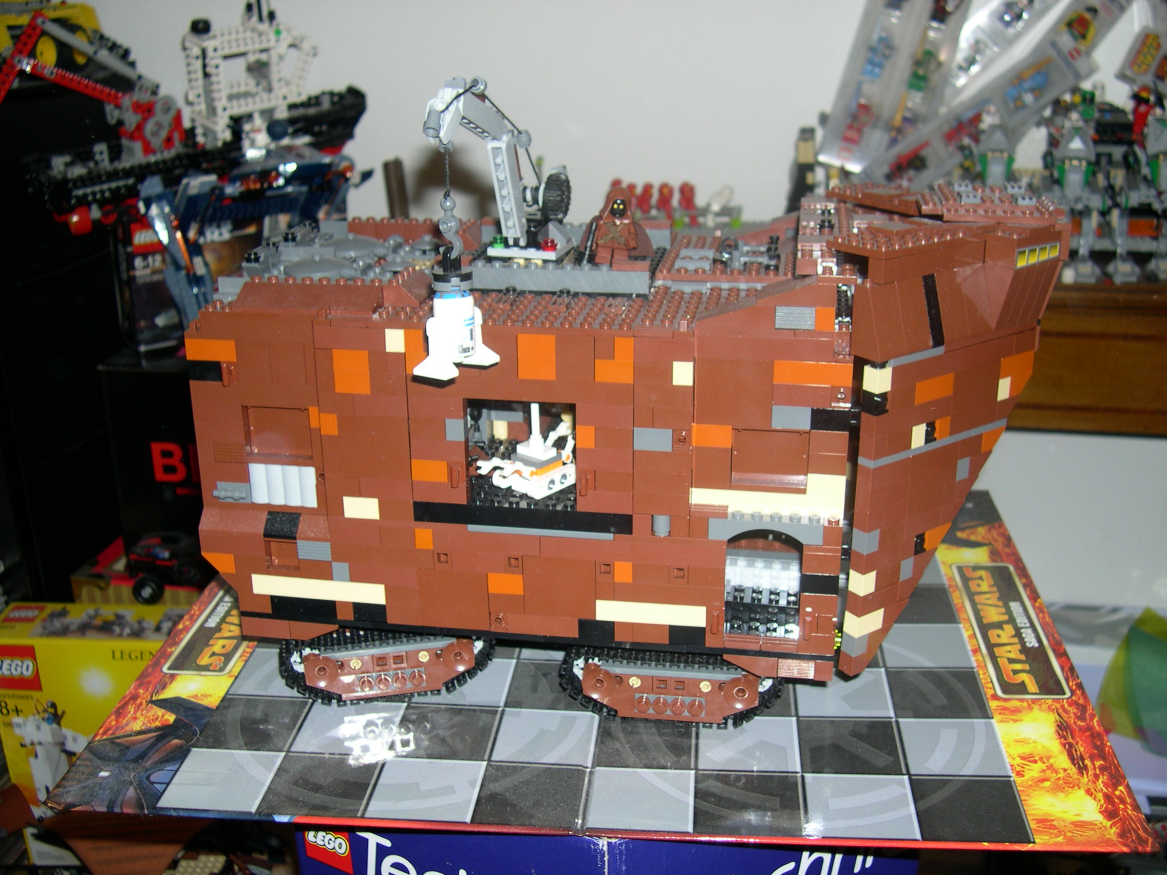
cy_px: 438
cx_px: 584
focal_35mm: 38
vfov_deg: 37.7
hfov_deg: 49.0
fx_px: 1281
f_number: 2.8
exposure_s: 1/60
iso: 100
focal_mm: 8
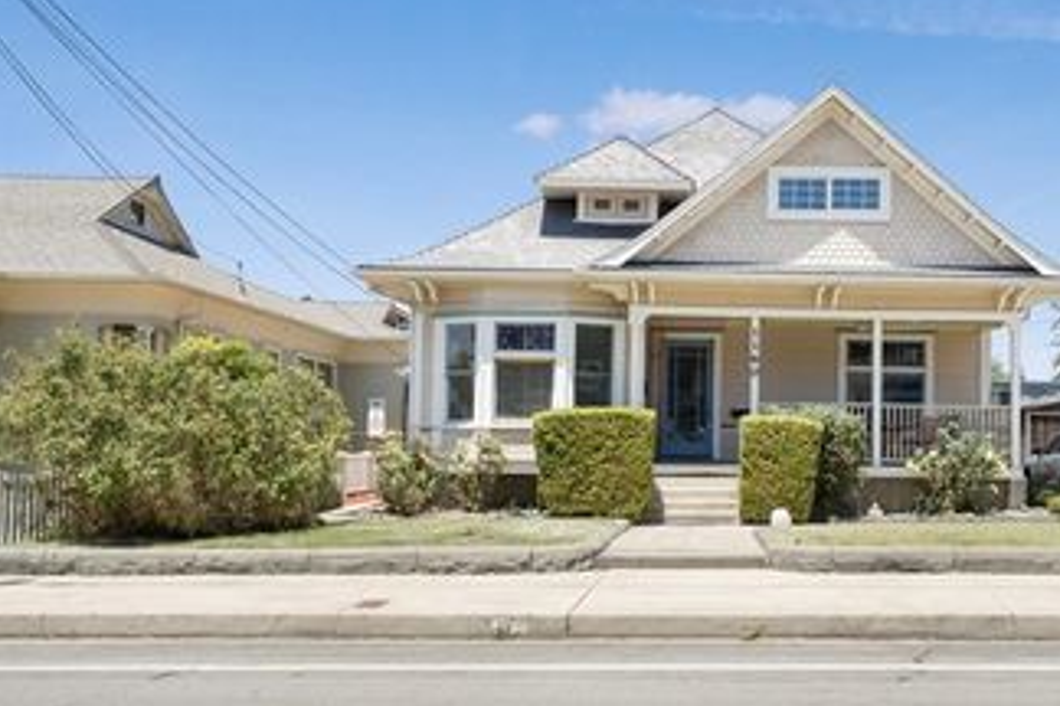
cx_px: 710
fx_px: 1089
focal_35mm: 37
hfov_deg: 50.9
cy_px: 423
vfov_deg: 35.8
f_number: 7.1
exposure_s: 1/1600
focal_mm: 24
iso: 640
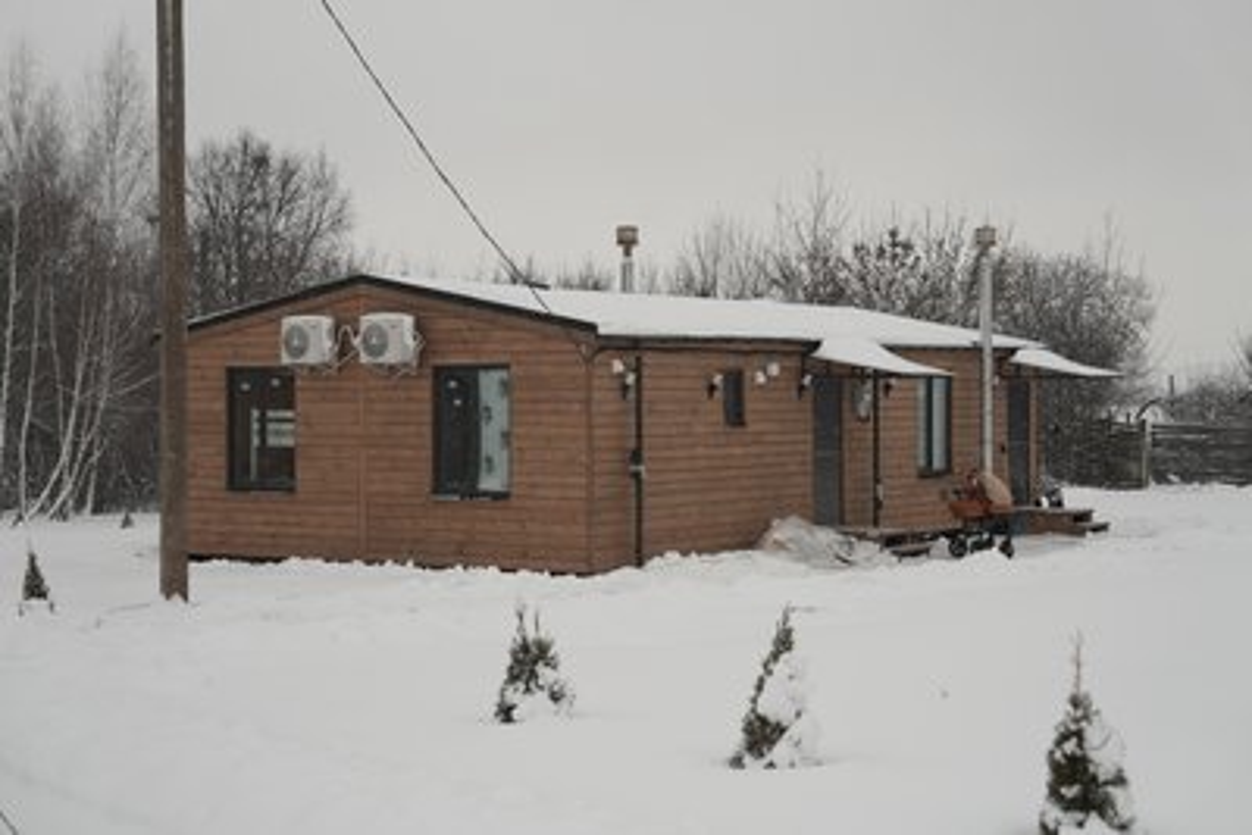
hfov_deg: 31.9
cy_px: 418
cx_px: 626
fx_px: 2192
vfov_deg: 21.6
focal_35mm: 63
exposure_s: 1/100
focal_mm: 63
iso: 200
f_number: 4
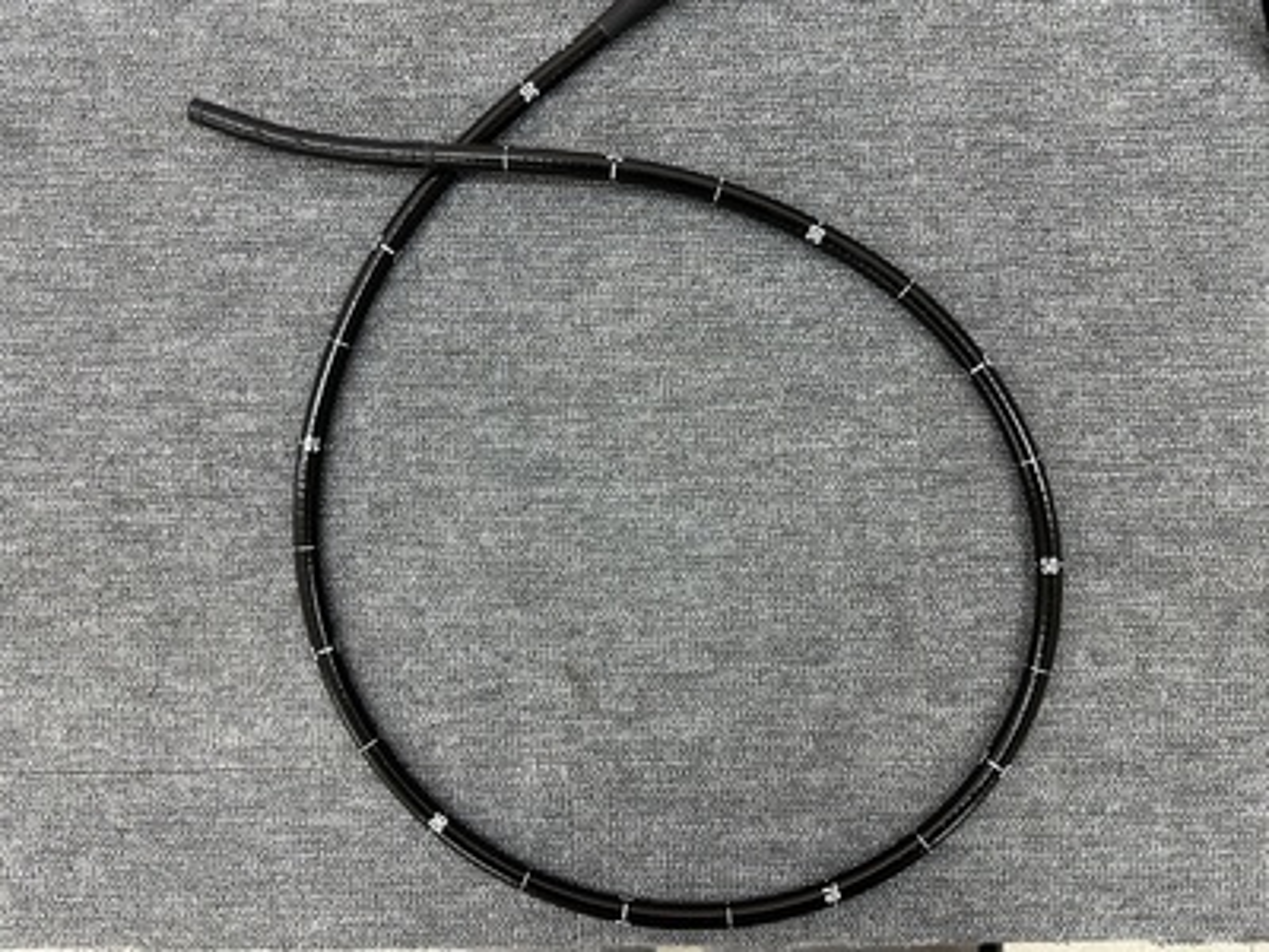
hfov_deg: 71.6
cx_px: 634
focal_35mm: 24
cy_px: 476
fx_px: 880
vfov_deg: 56.8
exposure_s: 1/120
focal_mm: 6.86
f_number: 1.78
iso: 160
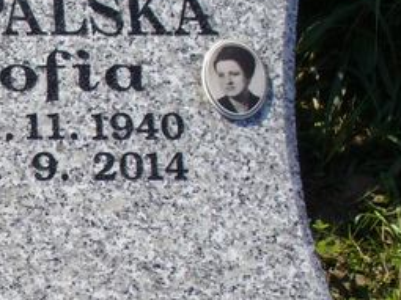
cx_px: -127
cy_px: 272
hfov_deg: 16.1
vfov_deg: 12.7
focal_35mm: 116
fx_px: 1343
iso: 80
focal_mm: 6.1
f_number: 5.6
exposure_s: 1/320
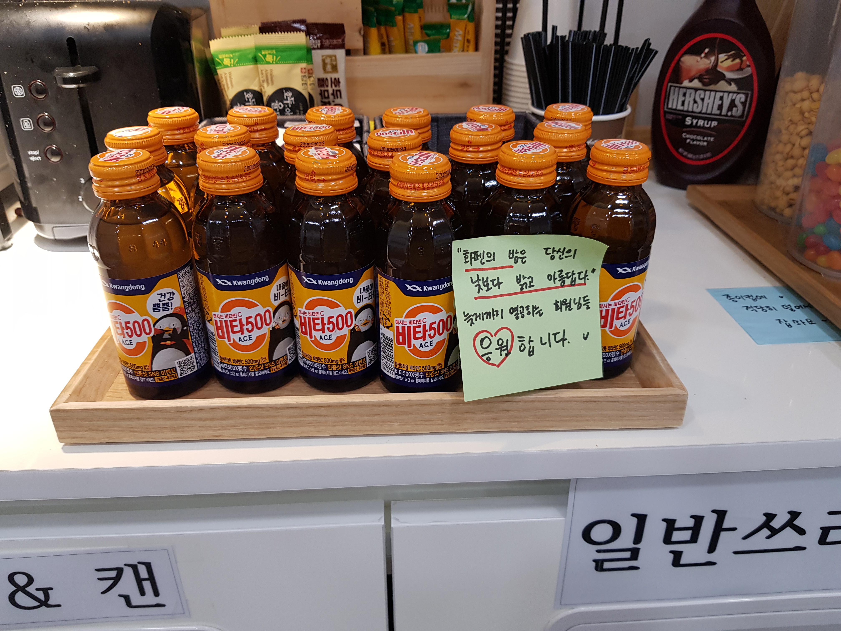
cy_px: 316
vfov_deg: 53.1
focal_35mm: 26
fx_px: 632
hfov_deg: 67.3
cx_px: 420
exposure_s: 1/60
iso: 100
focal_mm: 4.3
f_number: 1.7
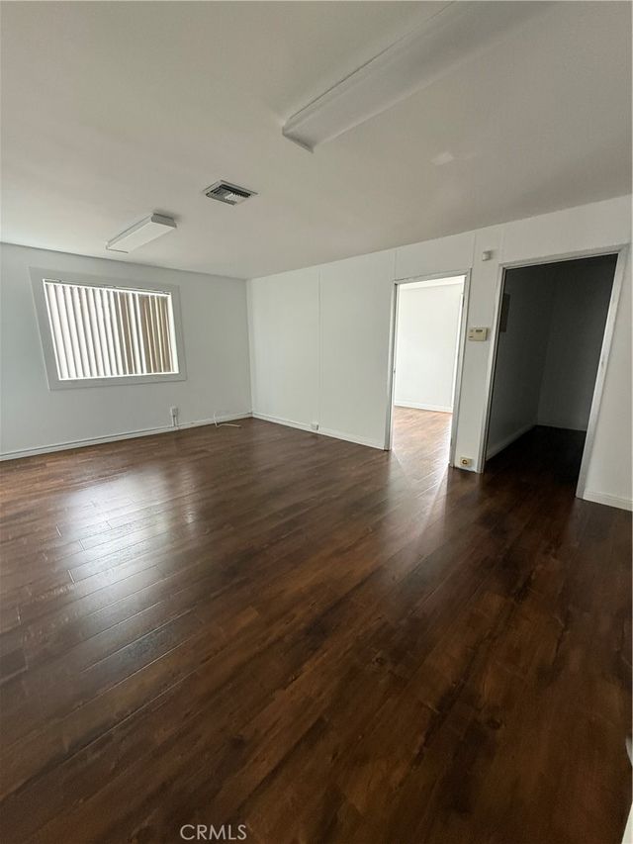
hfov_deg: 85.7
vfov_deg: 102.1
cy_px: 422
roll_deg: -0.4
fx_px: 341
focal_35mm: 14
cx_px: 316
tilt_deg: -10.7
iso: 400
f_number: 2.2
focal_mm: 2.22
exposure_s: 1/60
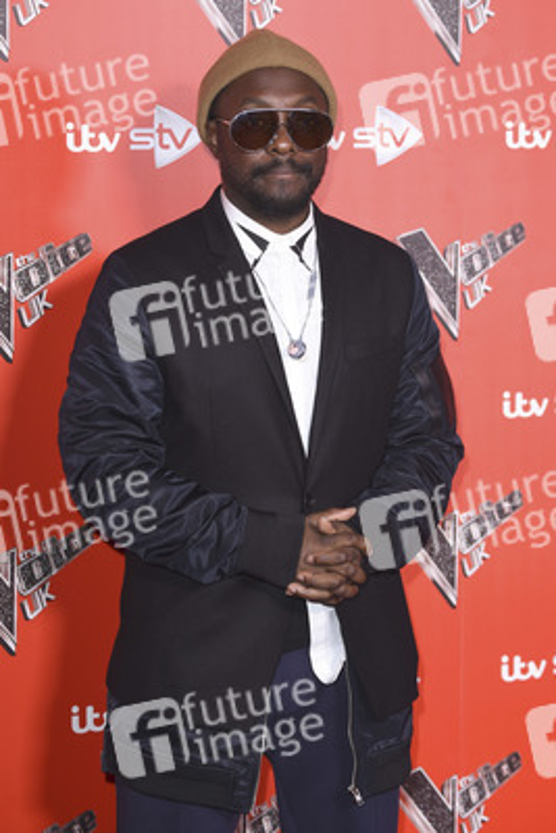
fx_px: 2314
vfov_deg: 20.4
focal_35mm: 100
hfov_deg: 13.7
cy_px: 416
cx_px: 278
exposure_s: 1/250
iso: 1000
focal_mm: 100
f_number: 5.6
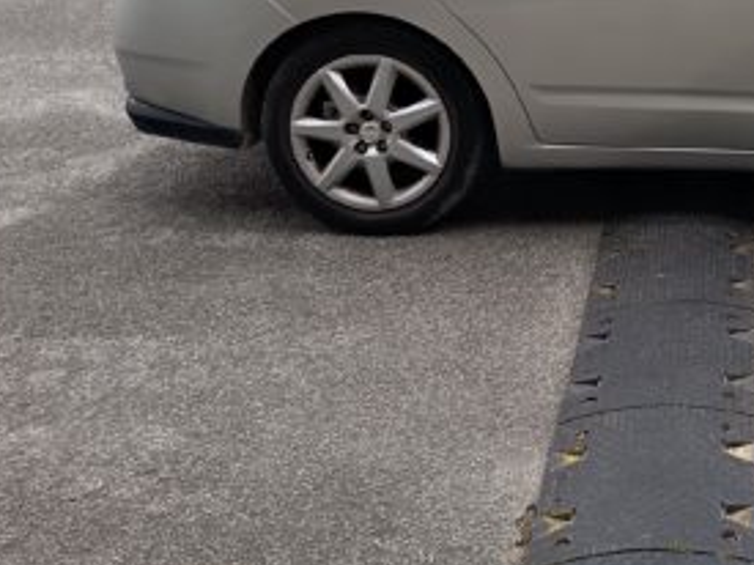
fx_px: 1459
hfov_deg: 26.6
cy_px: -96
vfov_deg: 20.6
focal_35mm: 67
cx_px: 839
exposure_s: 1/145
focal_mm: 5.27
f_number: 1.7
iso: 50
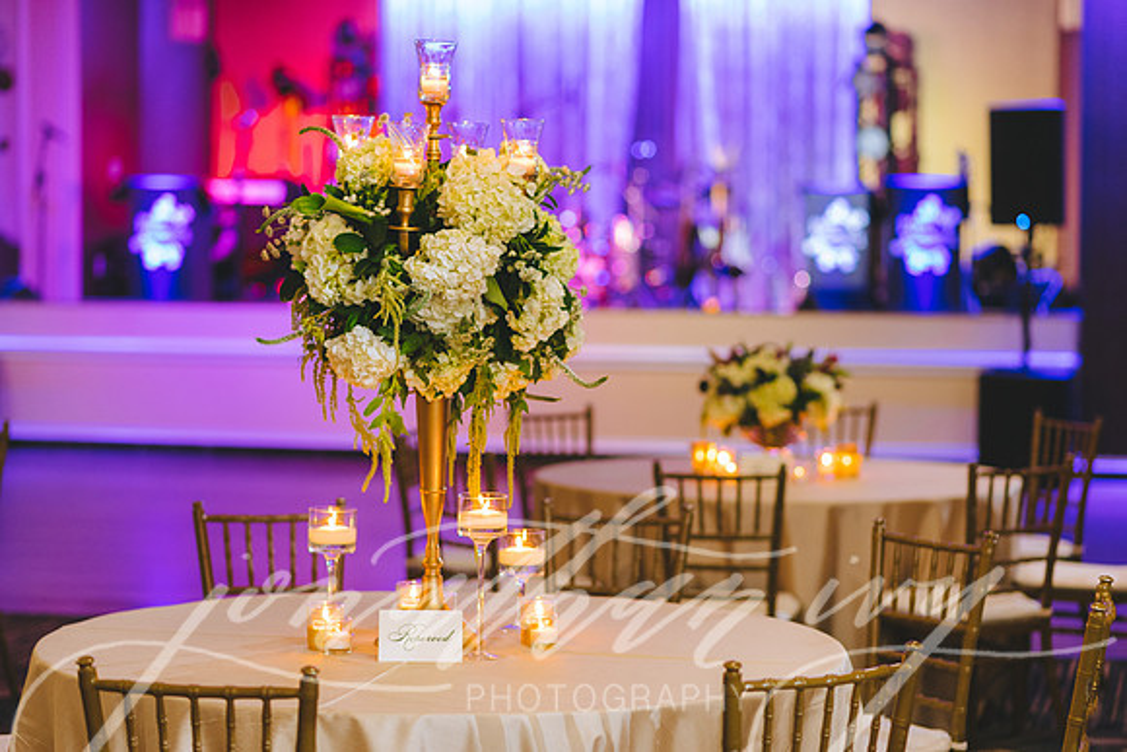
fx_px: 2661
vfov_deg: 16.1
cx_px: 564
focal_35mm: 85
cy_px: 376
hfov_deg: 23.9
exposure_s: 1/125
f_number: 2.2
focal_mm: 85
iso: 1600
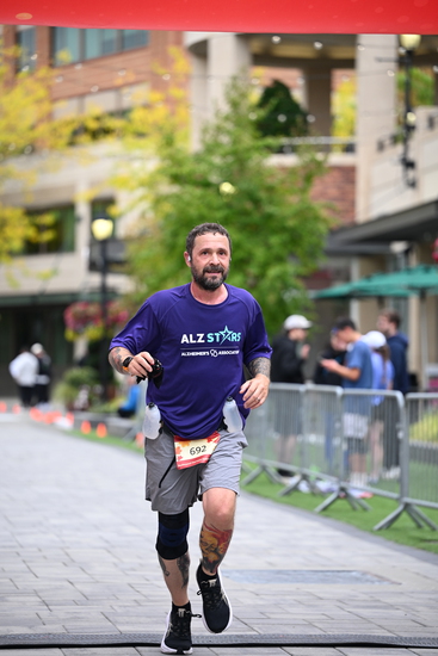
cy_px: 328
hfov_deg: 11.0
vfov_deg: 16.4
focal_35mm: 125
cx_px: 219
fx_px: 2280
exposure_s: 1/2000
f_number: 2.8
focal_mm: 125
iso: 640
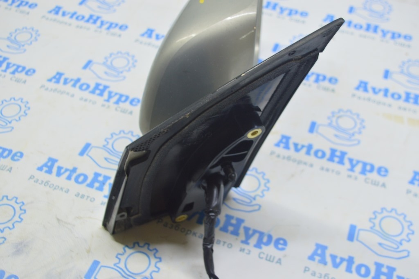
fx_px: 506
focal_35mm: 44
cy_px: 140
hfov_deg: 45.0
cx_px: 210
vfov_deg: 30.8
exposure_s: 1/20
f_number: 5.6
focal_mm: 29
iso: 400
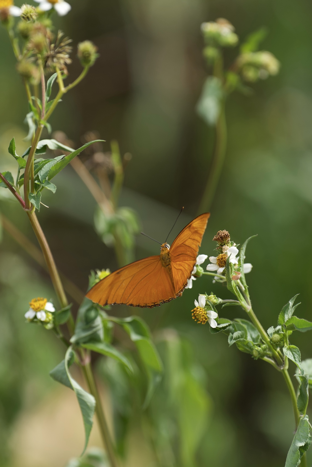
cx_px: 156
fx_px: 2599
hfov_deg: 6.9
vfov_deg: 10.3
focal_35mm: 200
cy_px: 234
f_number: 3.2
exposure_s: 1/640
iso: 100
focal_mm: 200
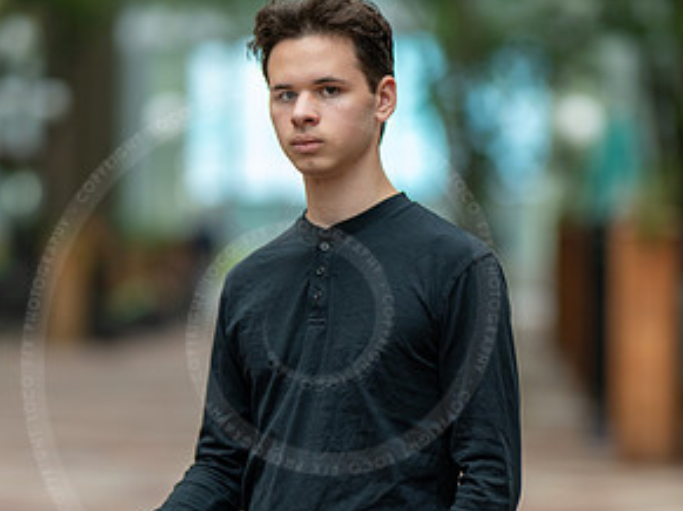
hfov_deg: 10.5
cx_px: 338
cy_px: 375
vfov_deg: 7.8
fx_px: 3728
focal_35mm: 189
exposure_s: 1/400
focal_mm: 85
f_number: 1.2
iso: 250
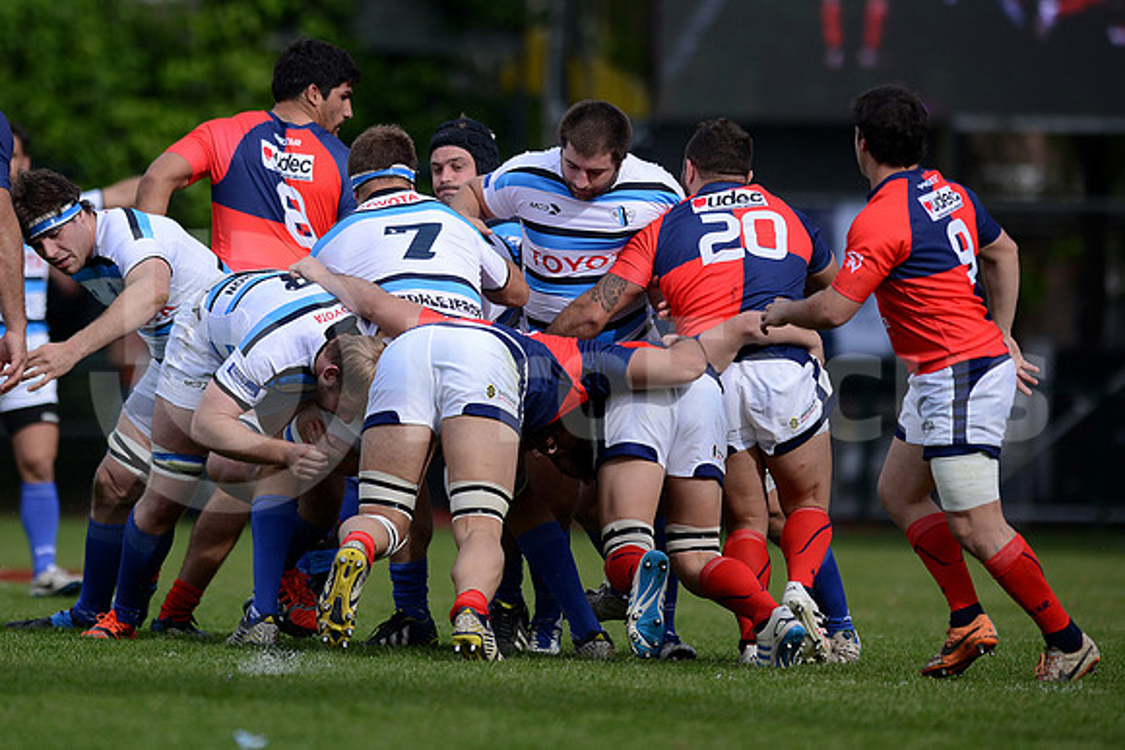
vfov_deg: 3.3
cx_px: 562
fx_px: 13127
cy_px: 375
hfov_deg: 4.9
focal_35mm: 420
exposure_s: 1/2500
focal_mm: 420
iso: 400
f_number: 4
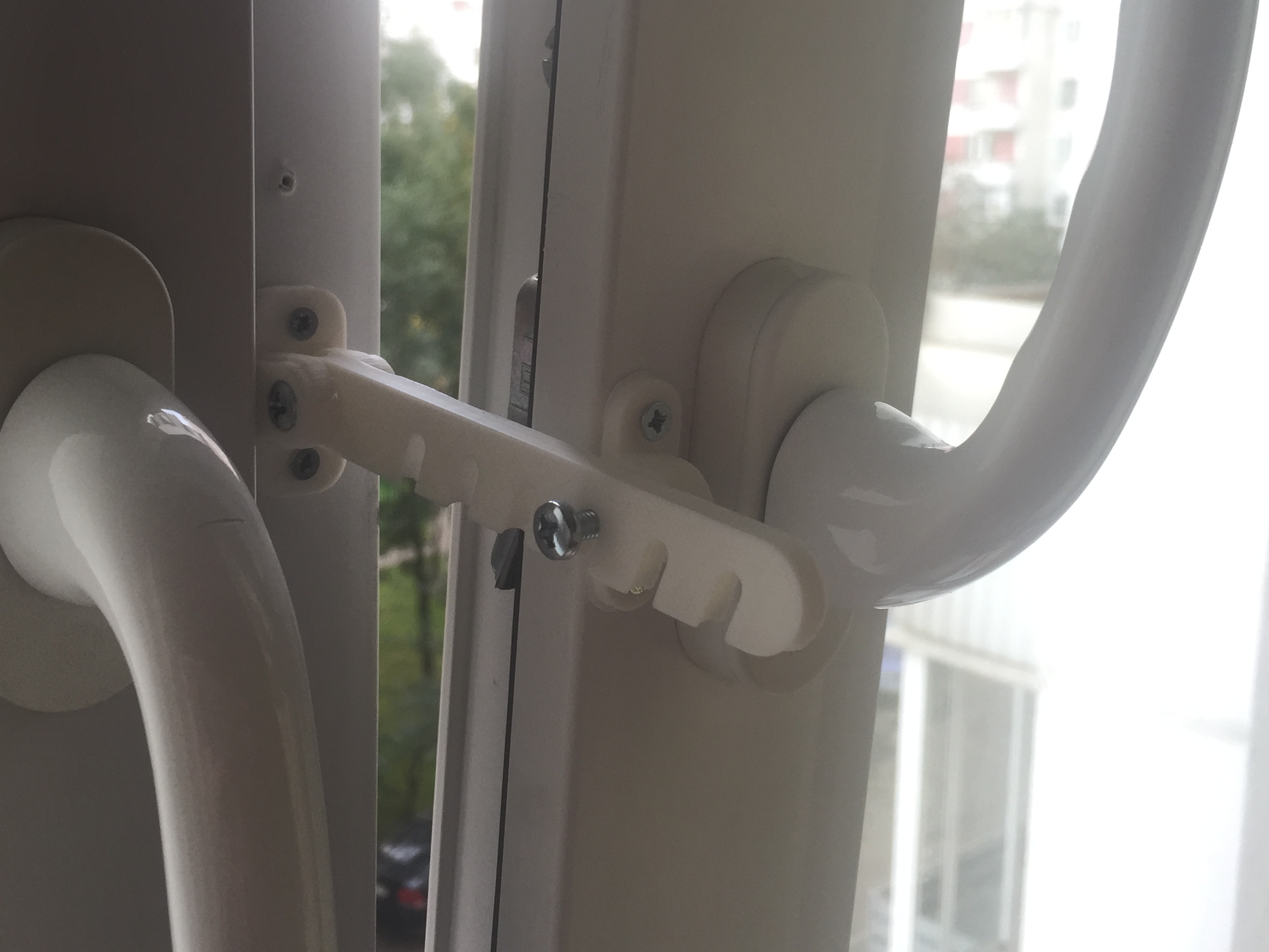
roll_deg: -3.7
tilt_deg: -9.2
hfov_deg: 46.8
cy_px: 354
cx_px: 604
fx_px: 1467
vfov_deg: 35.8
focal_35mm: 40
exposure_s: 1/100
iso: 40
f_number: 2.2
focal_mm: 4.15
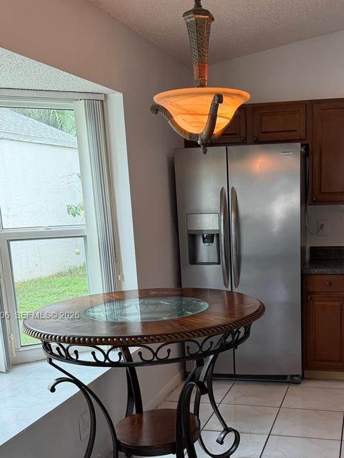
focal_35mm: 40
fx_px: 530
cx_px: 248
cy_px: 316
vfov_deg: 45.9
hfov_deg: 35.3
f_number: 1.78
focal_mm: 6.76
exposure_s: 1/221
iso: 160
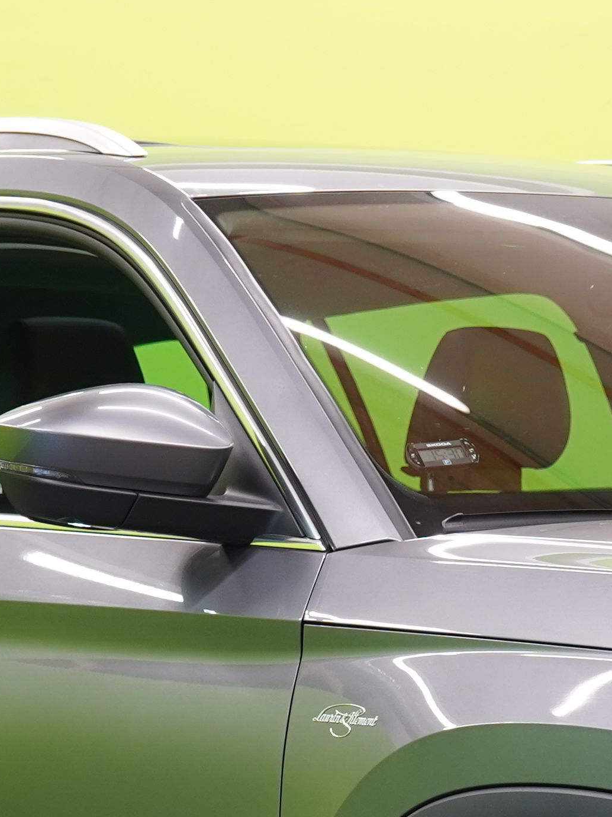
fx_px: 4833
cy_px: 761
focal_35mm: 205
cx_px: 603
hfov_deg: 7.2
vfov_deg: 9.6
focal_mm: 49
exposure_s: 1/30
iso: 500
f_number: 5
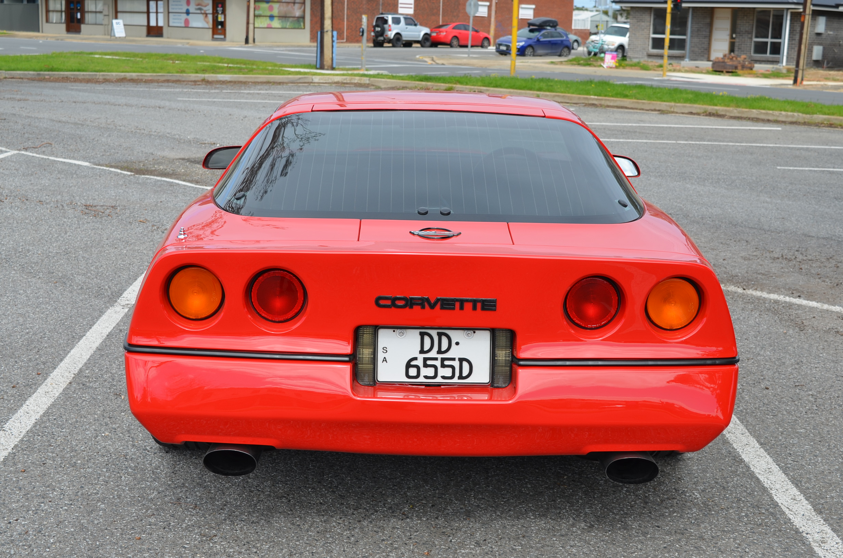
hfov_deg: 39.0
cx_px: 422
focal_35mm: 51
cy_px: 279
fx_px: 1192
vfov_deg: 26.4
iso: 100
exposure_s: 1/250
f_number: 8
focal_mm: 34
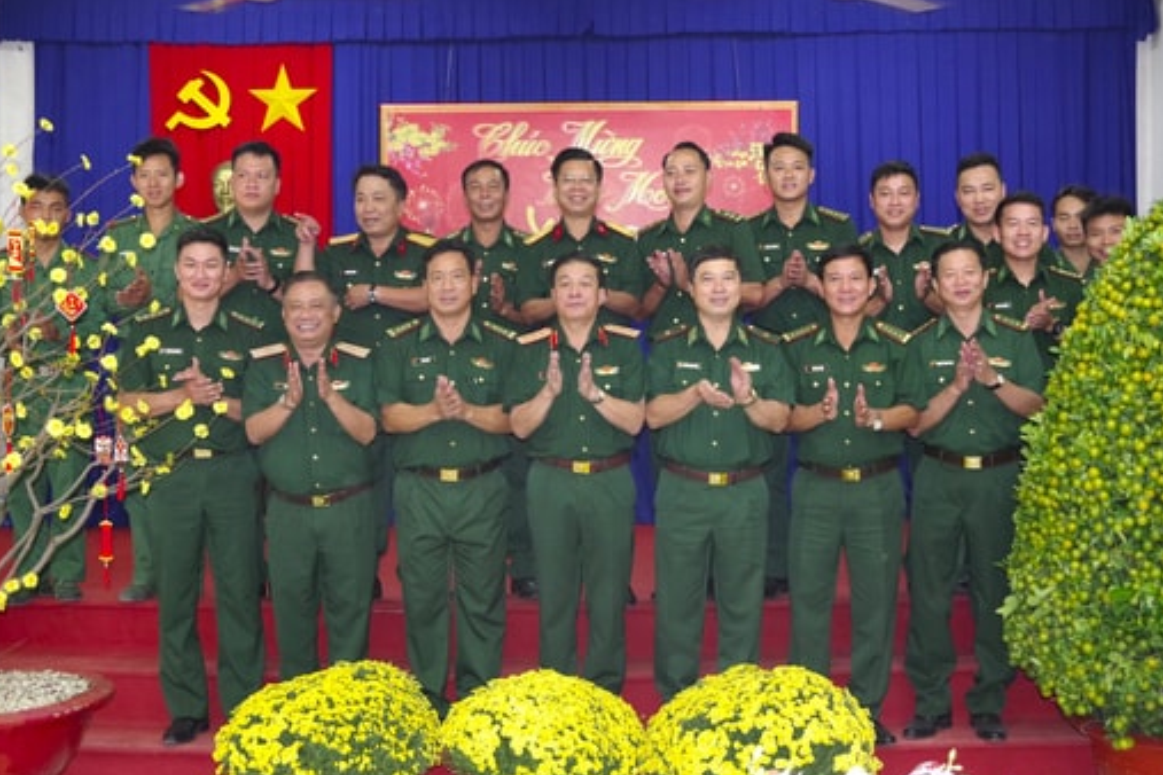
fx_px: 1066
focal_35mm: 33
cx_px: 590
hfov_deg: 57.2
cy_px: 371
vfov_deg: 40.0
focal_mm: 21
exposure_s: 1/90
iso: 1600
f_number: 5
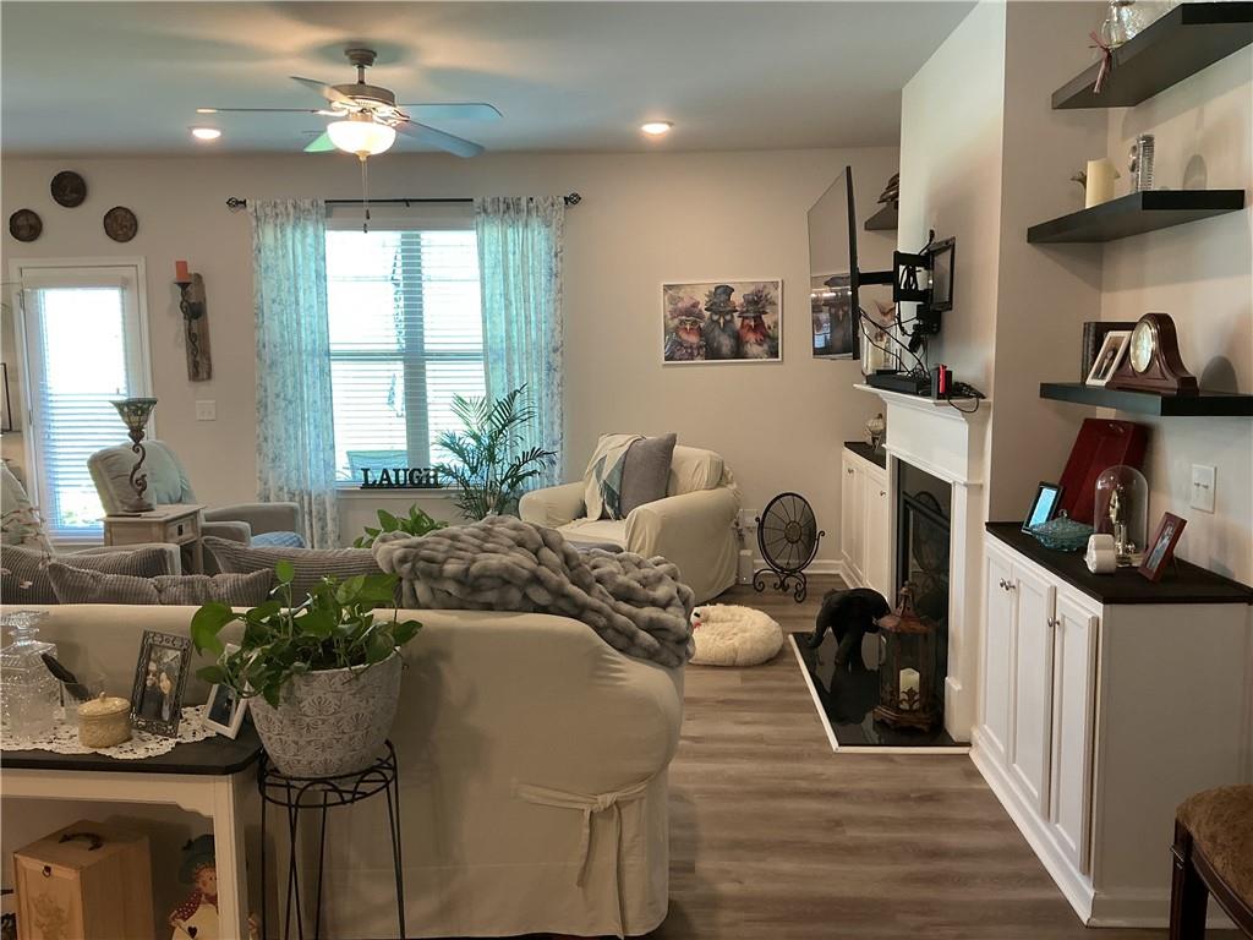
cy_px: 470
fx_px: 1050
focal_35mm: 29
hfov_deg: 61.7
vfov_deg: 48.2
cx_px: 626
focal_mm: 3
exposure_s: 1/60
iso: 80
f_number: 1.8
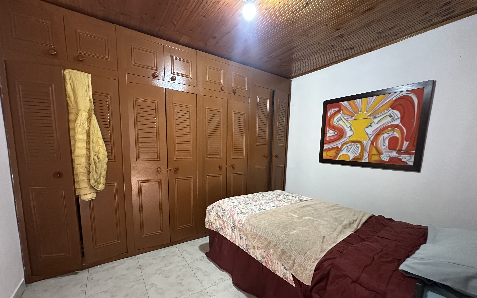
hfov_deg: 101.5
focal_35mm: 15
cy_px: 174
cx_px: 238
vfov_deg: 74.2
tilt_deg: -7.4
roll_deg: -2.0
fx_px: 195
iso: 1000
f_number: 2.2
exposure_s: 1/60
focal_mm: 2.22
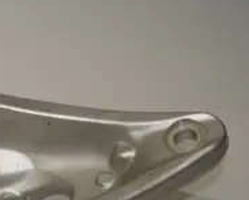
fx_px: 753
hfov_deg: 17.2
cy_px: 239
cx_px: -109
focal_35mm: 102
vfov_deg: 14.6
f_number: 4
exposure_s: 1/60
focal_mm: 14
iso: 200
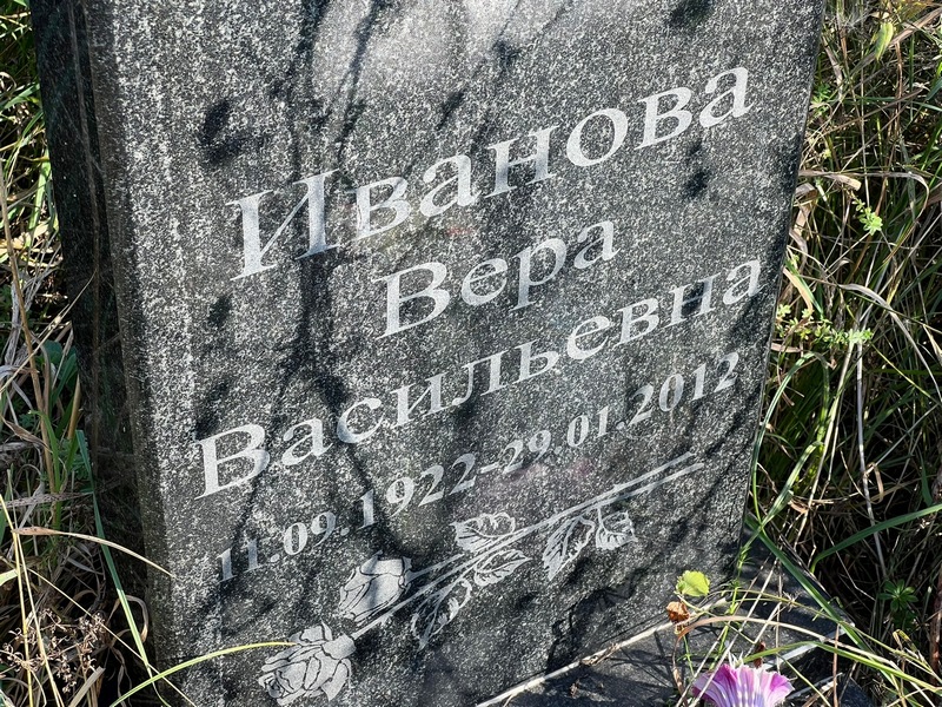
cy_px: 354
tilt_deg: -42.5
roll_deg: +0.2
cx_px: 471
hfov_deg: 25.3
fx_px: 2095
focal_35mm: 77
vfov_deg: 19.1
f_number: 2.8
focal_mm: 9
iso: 32
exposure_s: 1/138
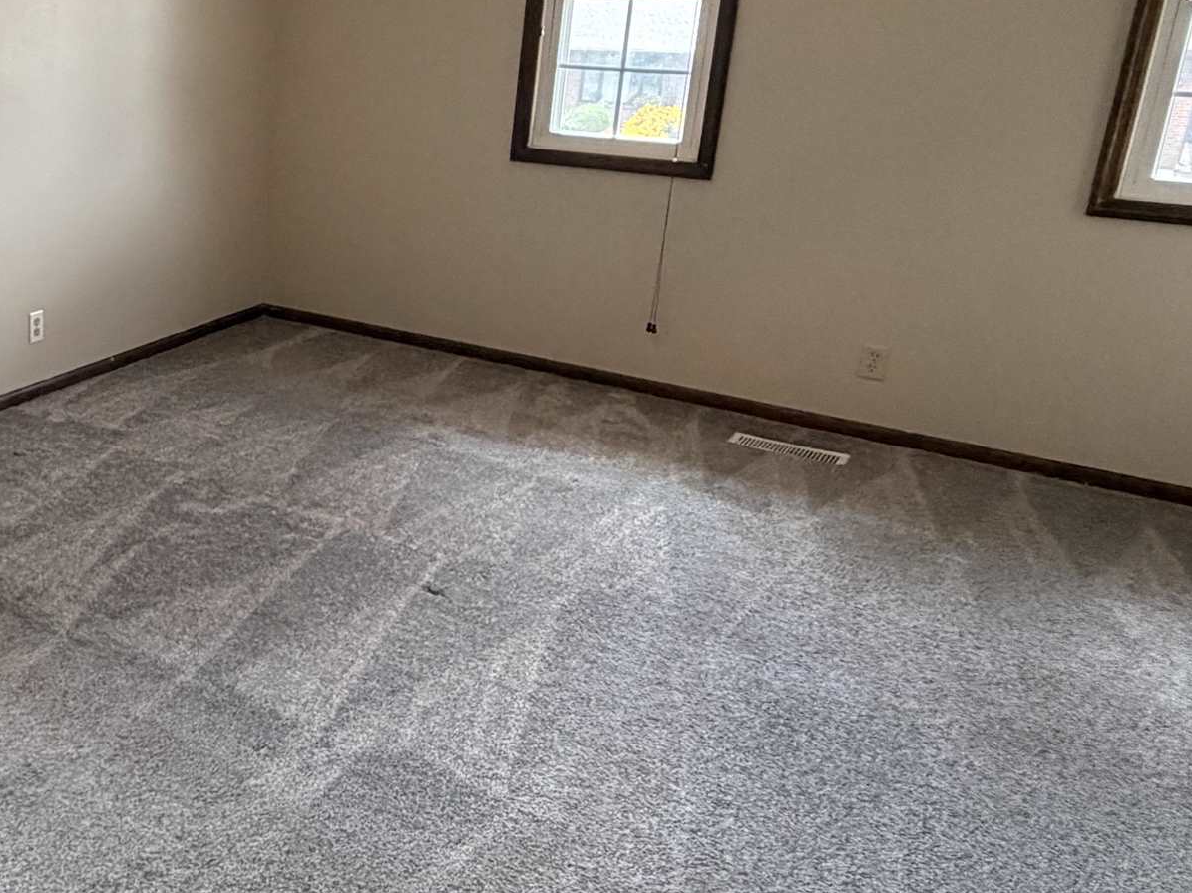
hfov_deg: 45.5
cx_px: 78
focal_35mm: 36
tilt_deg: -16.2
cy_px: 345
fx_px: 1240
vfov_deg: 39.4
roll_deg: -0.1
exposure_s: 1/60
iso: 250
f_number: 2.2
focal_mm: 2.22
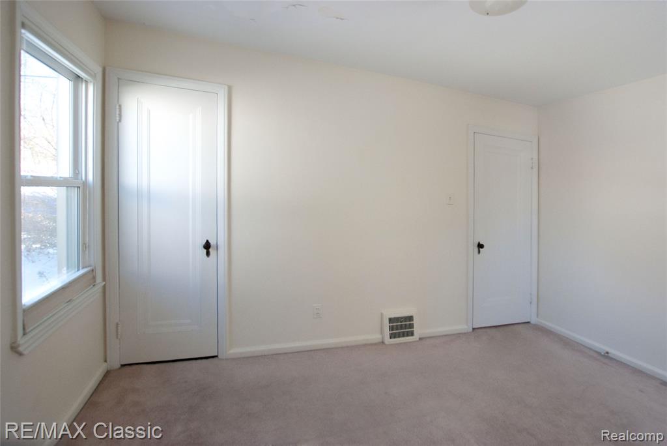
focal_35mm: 15
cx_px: 334
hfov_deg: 100.4
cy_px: 223
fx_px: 278
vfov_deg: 77.4
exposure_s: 1/125
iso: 800
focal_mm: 10
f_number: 4.5
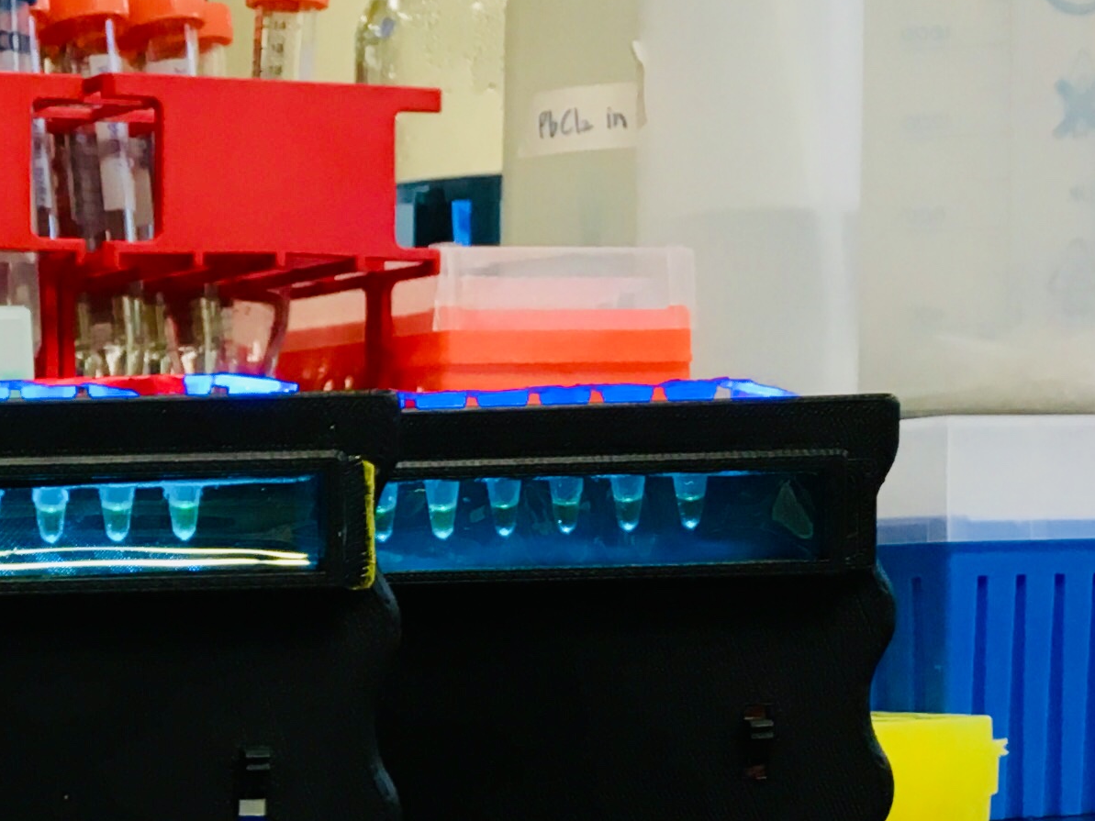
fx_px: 3100
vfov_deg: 14.8
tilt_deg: -5.3
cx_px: -253
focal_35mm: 98
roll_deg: +1.2
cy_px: 880
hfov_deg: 18.8
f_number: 2.2
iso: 50
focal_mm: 4.15
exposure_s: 1/30
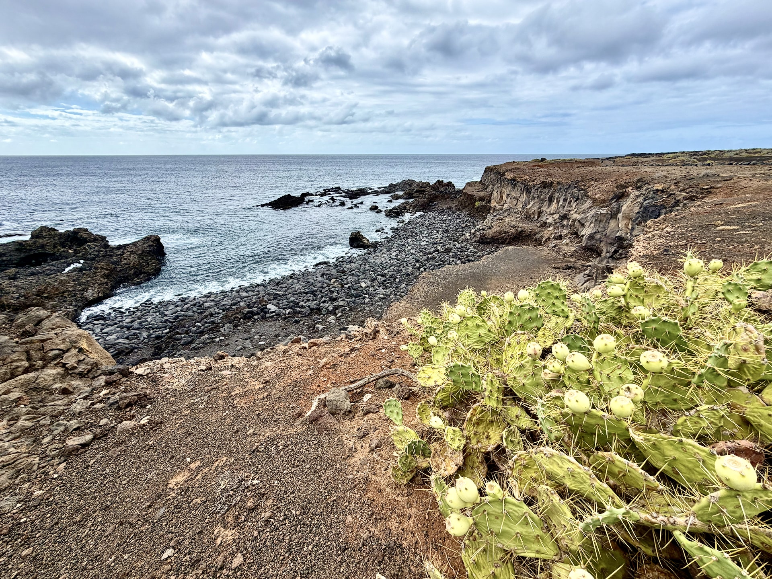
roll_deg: +0.8
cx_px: 386
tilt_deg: -24.7
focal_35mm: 14
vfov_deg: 85.7
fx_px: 312
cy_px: 290
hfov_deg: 102.1
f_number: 2.2
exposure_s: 1/770
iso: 32
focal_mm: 2.22
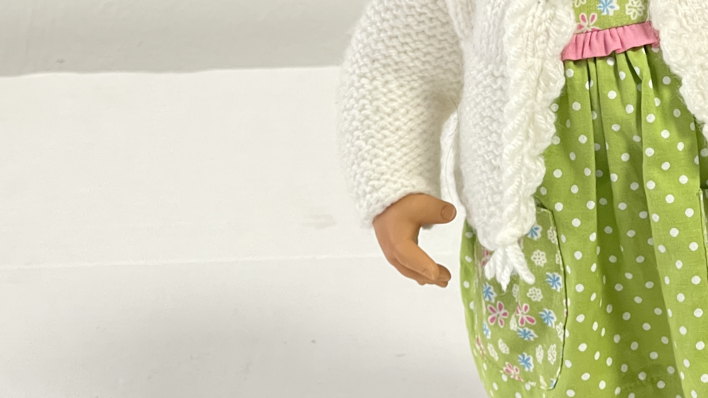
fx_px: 2478
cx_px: 552
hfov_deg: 16.2
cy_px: 99
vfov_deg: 9.2
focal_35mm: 132
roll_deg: +1.4
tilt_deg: -19.3
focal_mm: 7.5
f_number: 2.2
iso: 200
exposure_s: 1/50
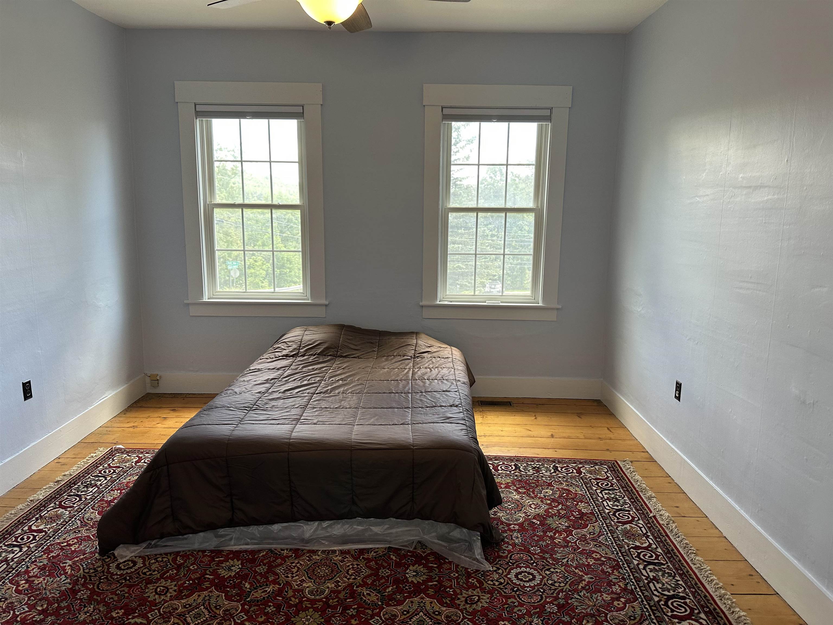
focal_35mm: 24
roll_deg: -0.8
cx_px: 416
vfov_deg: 56.8
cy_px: 312
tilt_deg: -9.1
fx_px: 578
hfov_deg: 71.6
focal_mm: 6.86
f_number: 1.78
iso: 160
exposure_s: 1/120
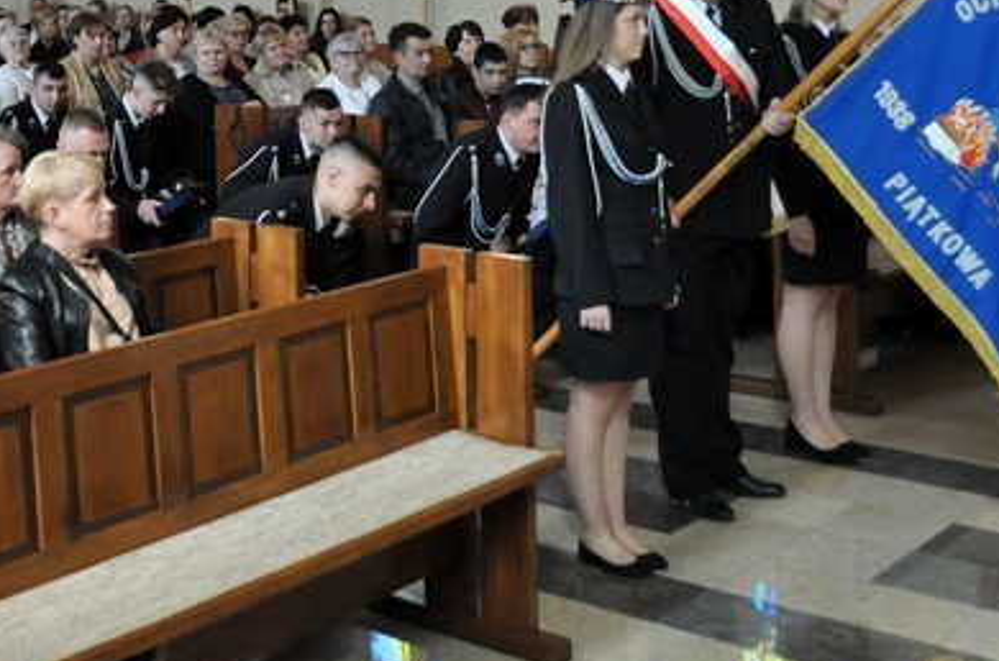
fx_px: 1689
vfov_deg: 21.5
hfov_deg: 32.6
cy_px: 19
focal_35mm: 61
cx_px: 310
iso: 1600
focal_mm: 20
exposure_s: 1/125
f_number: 3.8
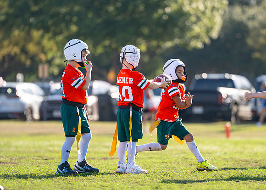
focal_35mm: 291
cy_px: 97
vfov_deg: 5.0
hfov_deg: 6.9
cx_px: 149
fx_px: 2195
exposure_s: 1/2000
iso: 250
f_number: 2.8
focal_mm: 200
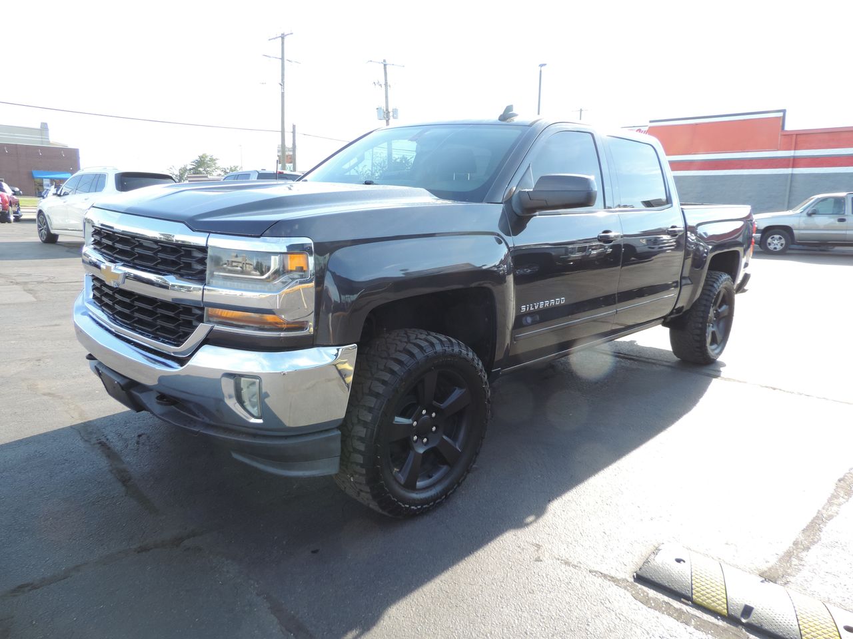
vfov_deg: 56.8
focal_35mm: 24
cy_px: 320
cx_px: 426
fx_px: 591
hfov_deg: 71.6
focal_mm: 4.3
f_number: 3
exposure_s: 1/200
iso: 80
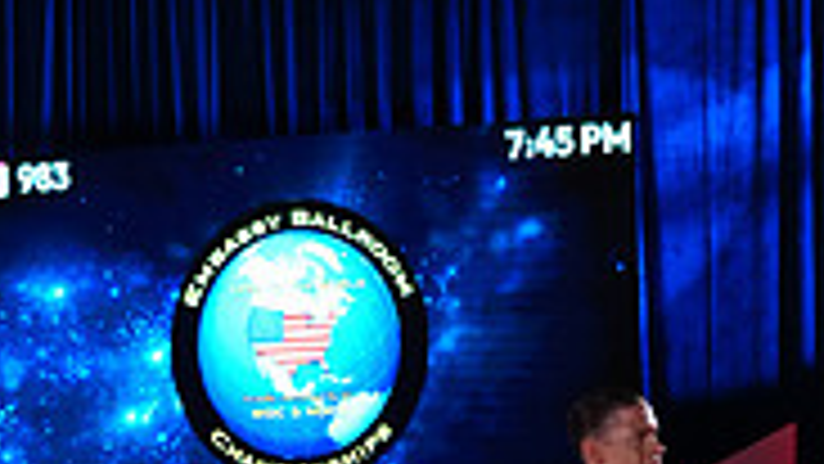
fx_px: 3999
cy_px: 865
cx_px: 610
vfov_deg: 6.5
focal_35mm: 183
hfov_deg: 11.7
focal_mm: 55
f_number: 4
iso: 3200
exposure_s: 1/320
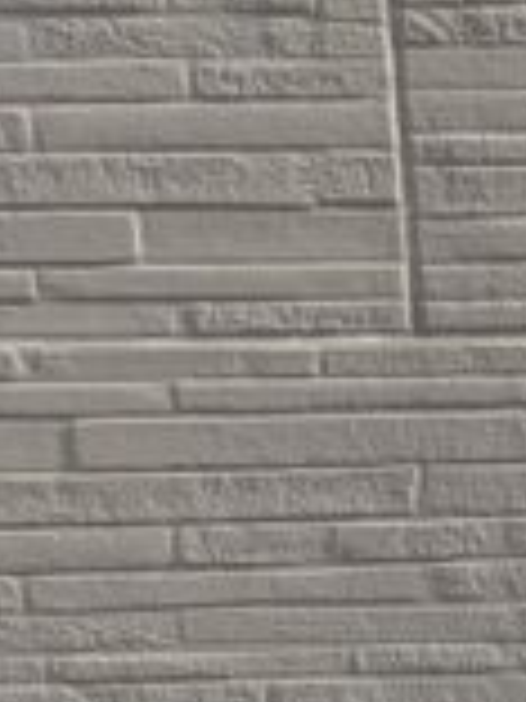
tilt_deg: -13.6
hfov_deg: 8.6
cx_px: 1169
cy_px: 1490
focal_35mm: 160
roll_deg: +0.8
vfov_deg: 11.0
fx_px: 3242
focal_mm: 5.96
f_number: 1.6
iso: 64
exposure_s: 1/791
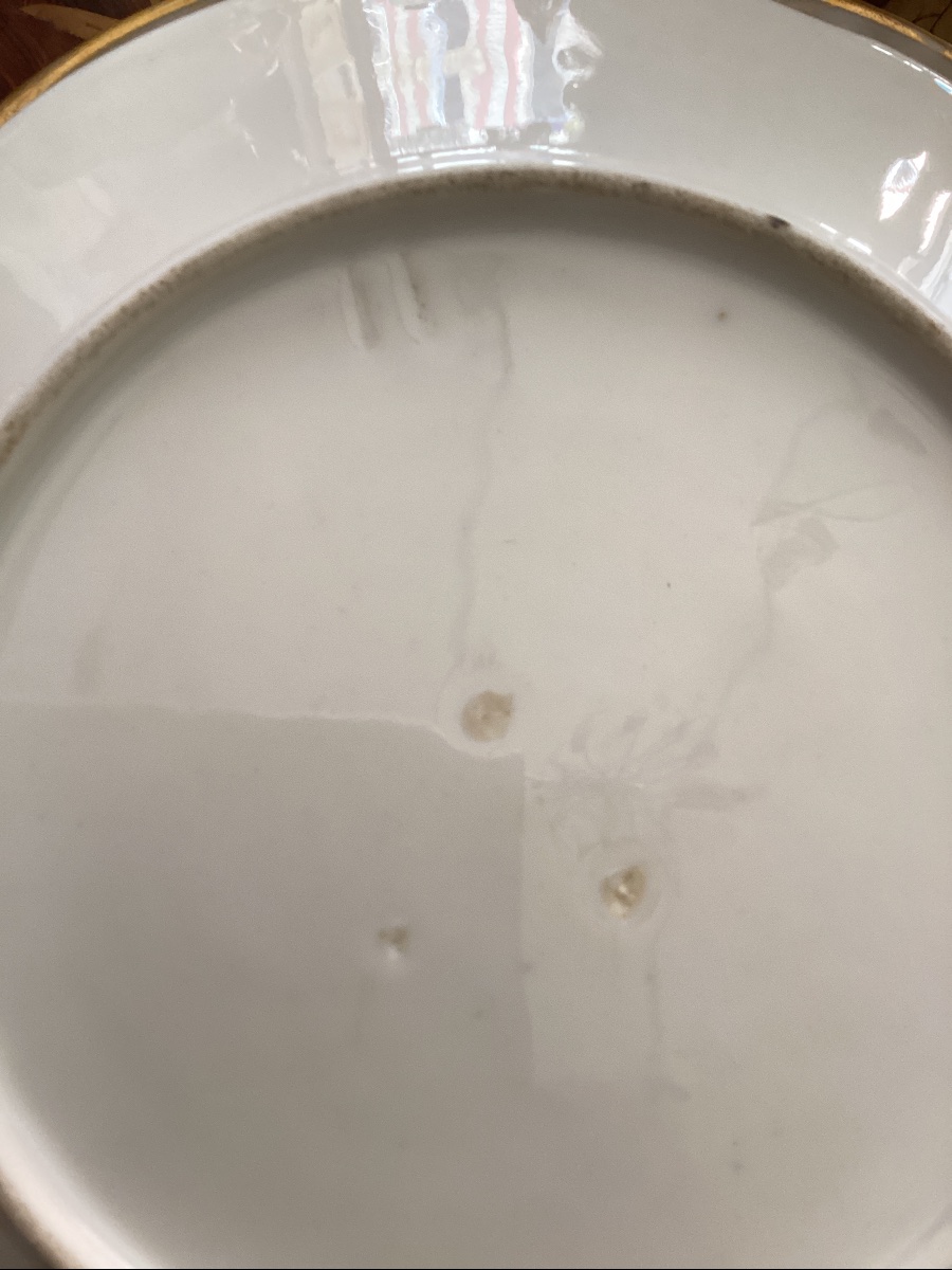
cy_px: 635
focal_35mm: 31
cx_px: 476
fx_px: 1137
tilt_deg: -84.4
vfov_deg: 58.4
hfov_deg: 45.4
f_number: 2.4
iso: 80
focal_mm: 3.3
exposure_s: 1/60
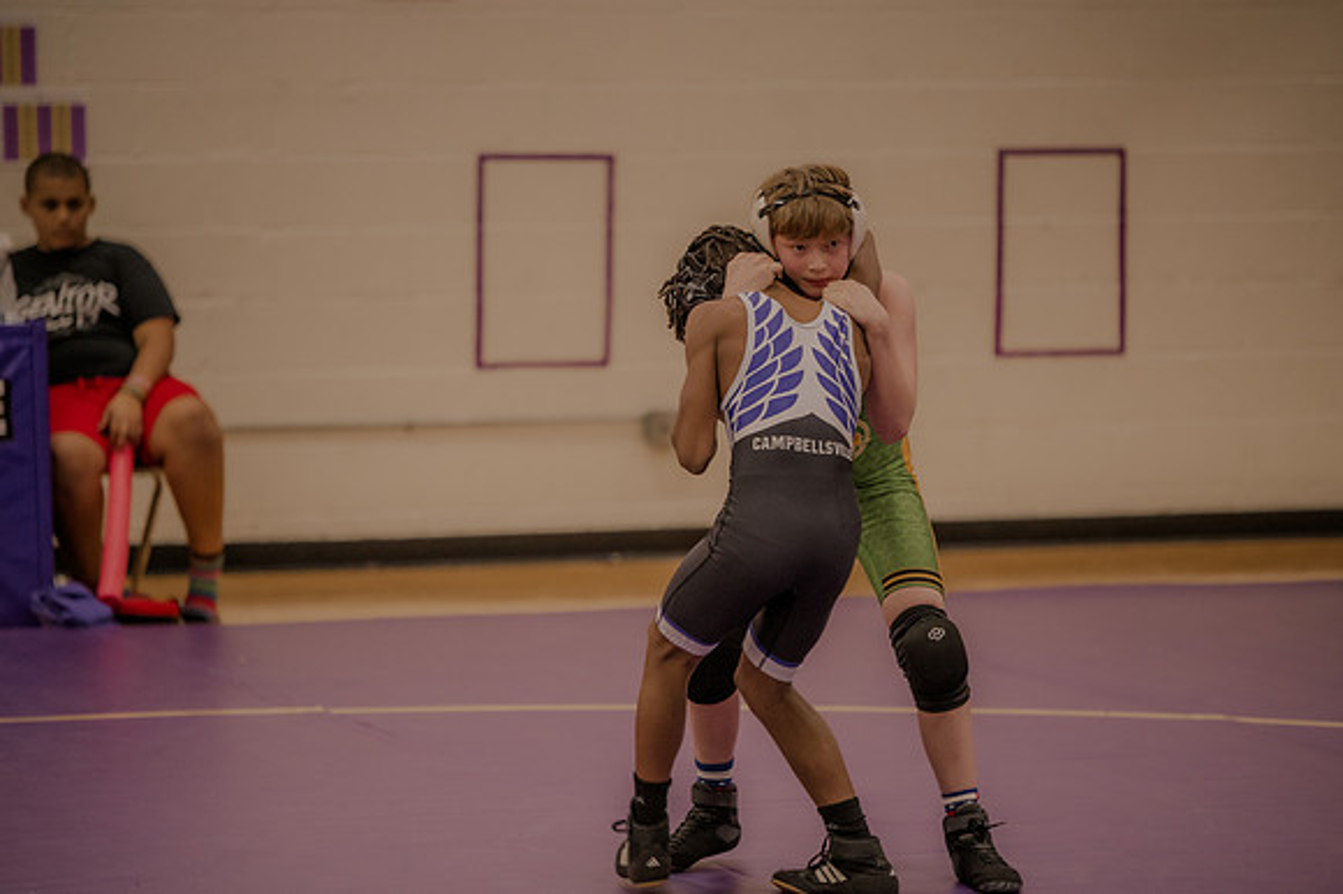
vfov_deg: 7.5
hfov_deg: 11.3
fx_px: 6787
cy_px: 447
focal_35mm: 182
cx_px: 672
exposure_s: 1/250
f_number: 2.8
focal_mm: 175
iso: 3200
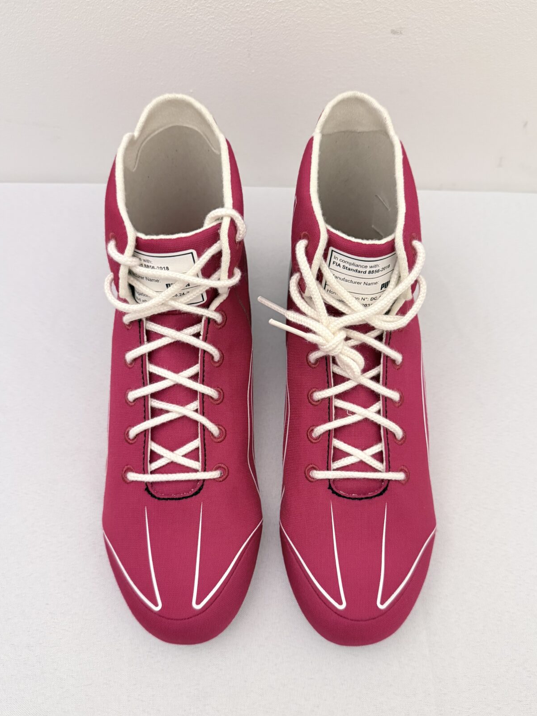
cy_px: 384
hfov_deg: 51.3
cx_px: 277
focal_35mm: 27
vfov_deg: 65.2
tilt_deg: -64.9
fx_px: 558
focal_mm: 6.76
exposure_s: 1/50
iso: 640
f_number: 1.78
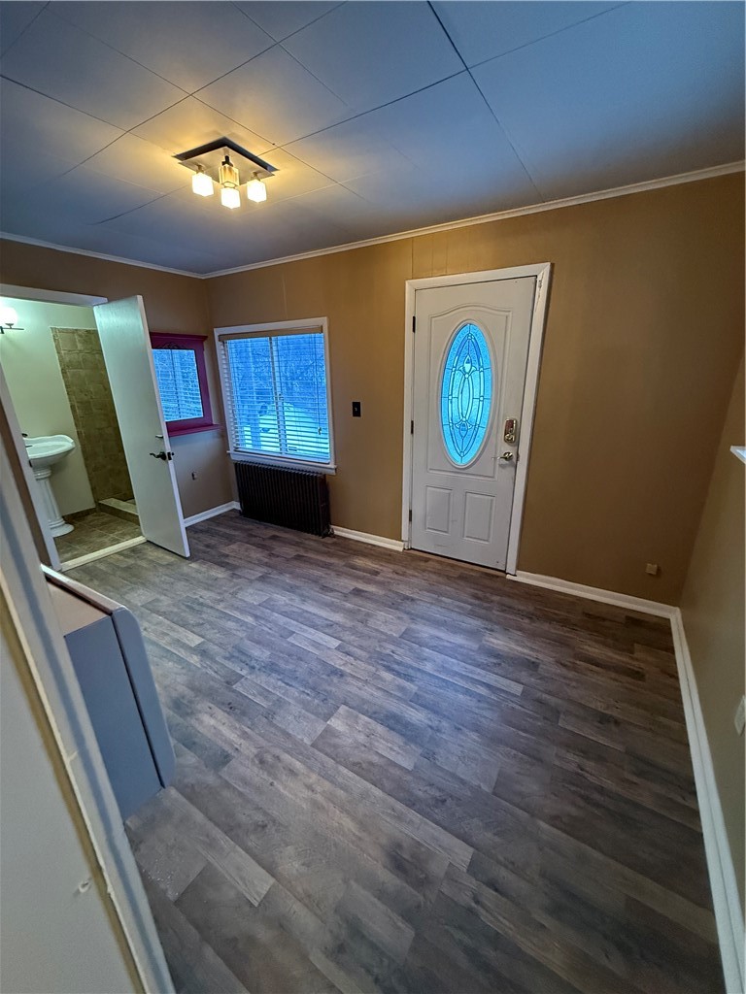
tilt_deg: -18.2
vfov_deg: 102.1
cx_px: 373
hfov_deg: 85.7
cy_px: 497
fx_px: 402
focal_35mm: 14
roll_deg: +1.7
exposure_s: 1/60
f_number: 2.2
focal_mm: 2.22
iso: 800
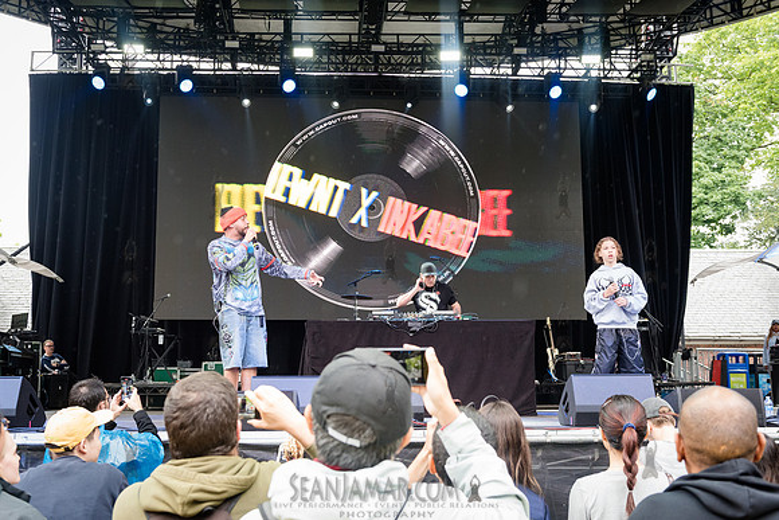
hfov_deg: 47.8
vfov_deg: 32.9
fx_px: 879
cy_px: 274
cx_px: 366
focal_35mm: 41
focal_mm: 38
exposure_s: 1/400
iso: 2000
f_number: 4.5
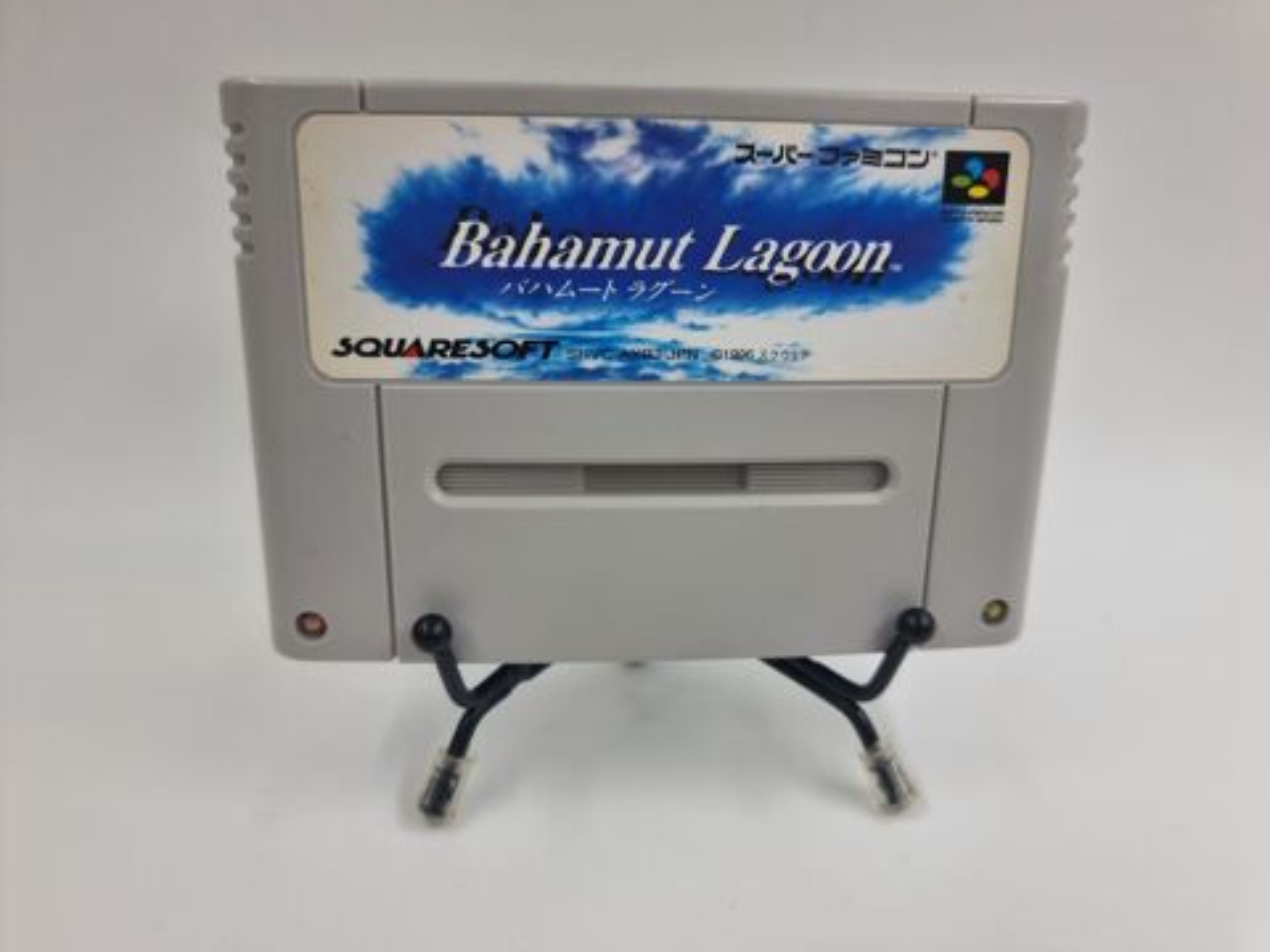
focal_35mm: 24
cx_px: 635
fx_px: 881
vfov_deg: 56.8
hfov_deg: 71.6
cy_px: 476
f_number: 1.8
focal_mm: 6.7
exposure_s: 1/120
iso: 50
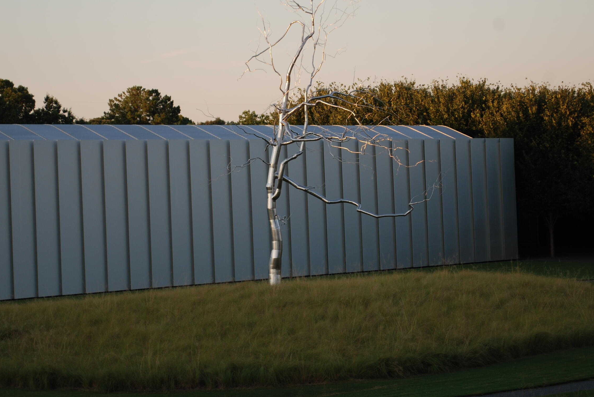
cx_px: 287
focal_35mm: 110
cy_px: 150
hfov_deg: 18.6
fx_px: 1812
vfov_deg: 12.5
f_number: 5.6
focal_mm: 55
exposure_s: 1/125
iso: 110
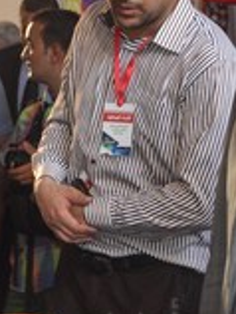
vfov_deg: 15.3
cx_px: 16
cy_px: 94
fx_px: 1160
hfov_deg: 11.5
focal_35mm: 128
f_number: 3.5
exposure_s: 1/125
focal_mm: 22
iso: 500
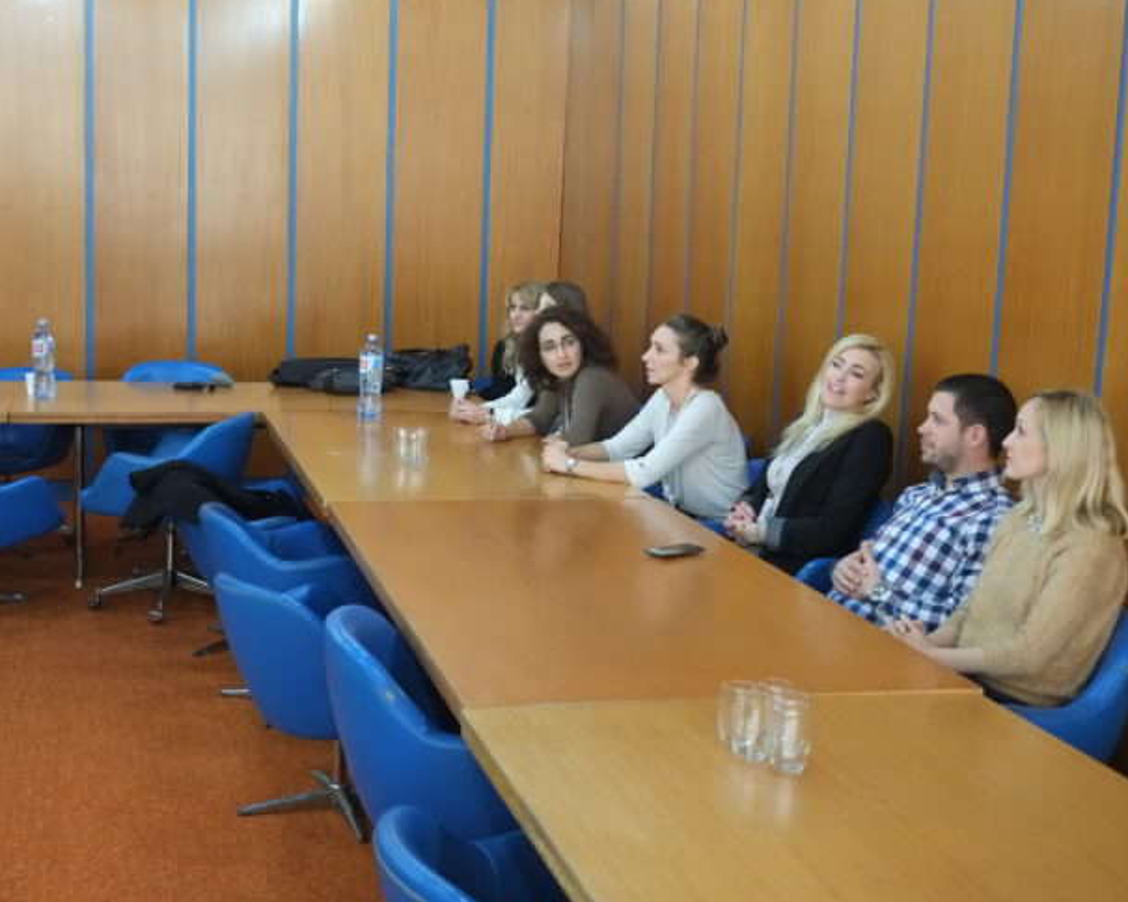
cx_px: 418
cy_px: 458
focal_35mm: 49
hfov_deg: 37.8
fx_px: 1636
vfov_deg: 30.8
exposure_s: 1/110
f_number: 4
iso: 6400
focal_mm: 27
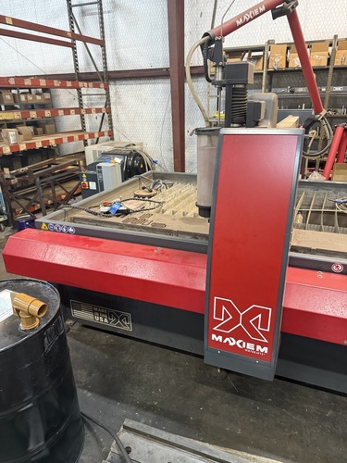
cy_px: 232
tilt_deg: -24.1
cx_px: 174
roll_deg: -0.7
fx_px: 321
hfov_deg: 56.8
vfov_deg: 71.6
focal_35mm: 24
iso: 320
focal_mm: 6.76
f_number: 1.78
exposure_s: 1/60
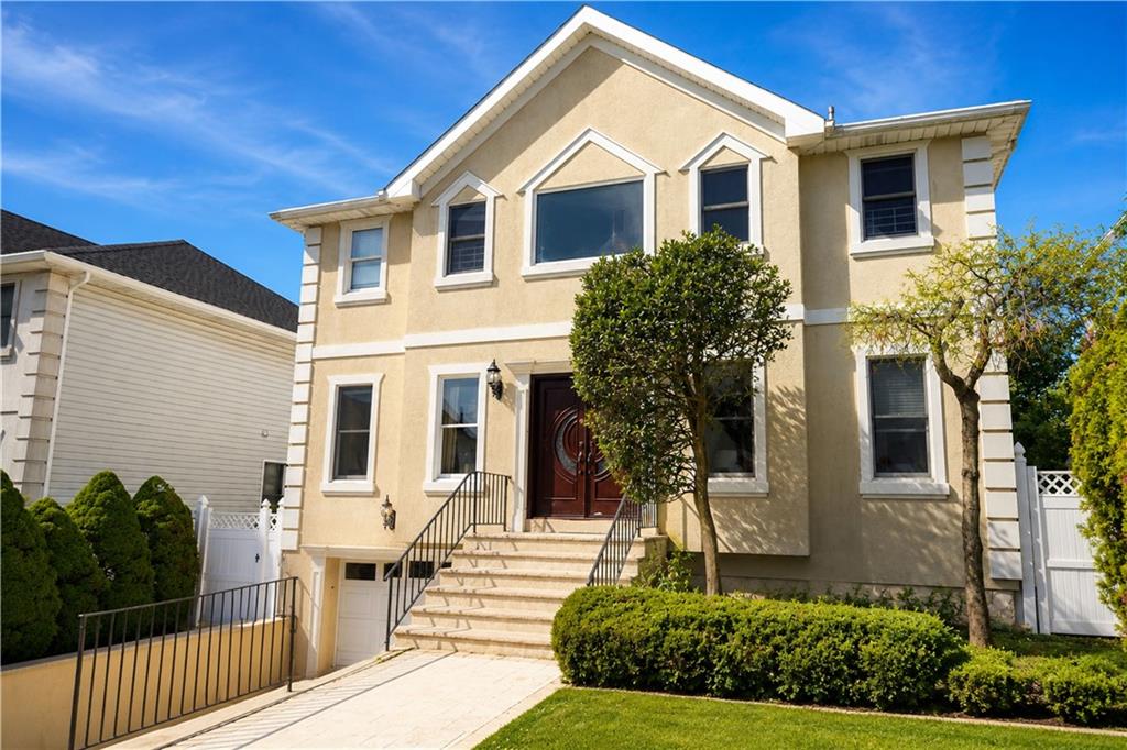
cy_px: 375
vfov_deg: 56.1
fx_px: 704
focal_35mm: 22
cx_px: 564
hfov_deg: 77.3
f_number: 10
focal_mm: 22.5
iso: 100
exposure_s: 1/160
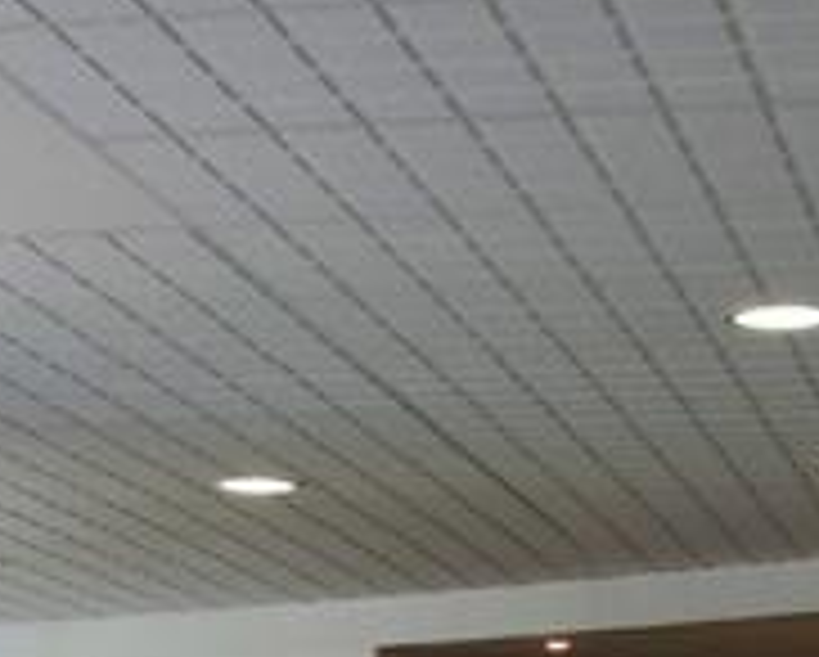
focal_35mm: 139
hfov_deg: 13.8
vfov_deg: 10.8
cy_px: 938
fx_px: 3373
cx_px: 495
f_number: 3.4
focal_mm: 7.9
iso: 200
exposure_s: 1/30
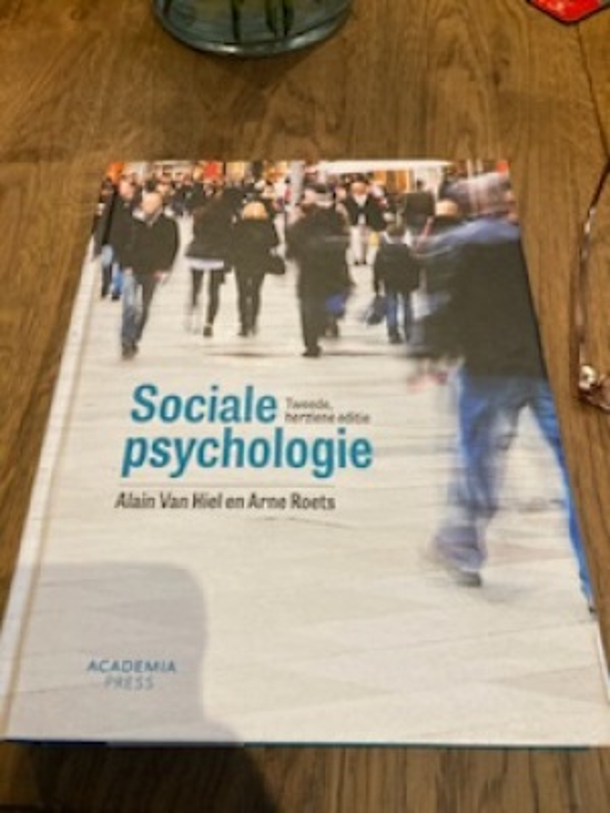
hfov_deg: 49.7
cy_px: 406
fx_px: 658
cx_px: 305
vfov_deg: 63.4
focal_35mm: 28
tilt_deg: -59.2
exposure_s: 1/60
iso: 125
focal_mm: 3.99
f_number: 1.8
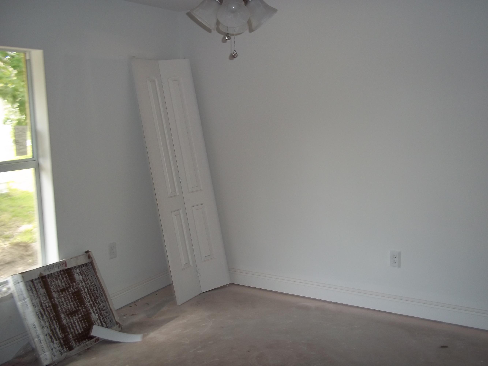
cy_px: 183
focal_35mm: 36
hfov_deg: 51.4
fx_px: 507
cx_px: 244
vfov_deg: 39.7
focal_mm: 6.5
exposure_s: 1/30
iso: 80
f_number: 3.1
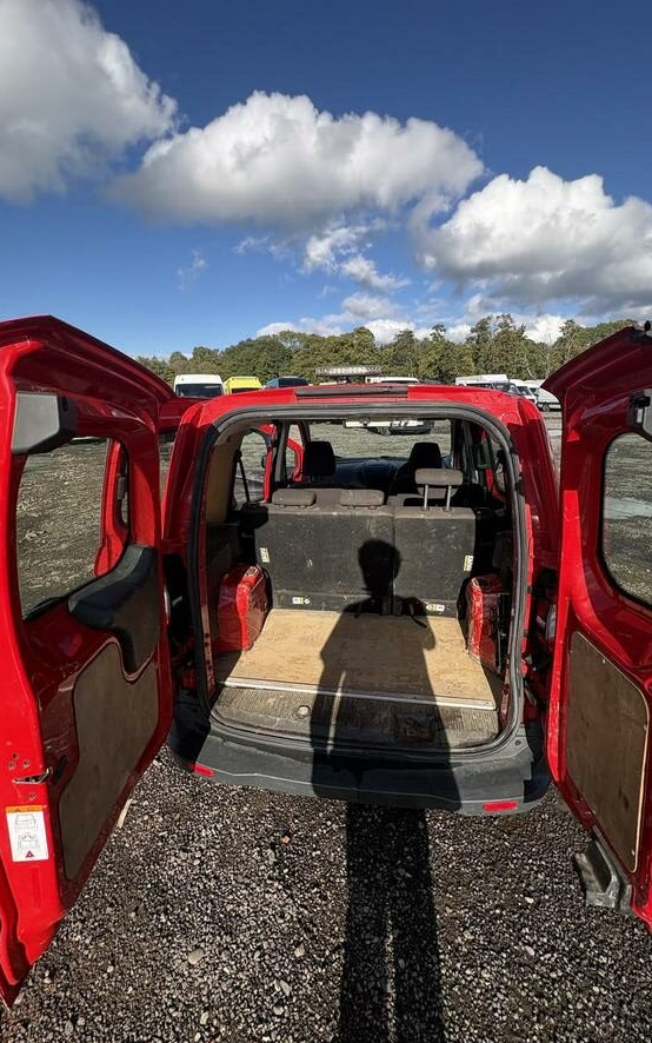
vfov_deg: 101.5
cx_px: 332
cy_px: 520
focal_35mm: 15
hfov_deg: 74.8
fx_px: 426
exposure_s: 1/821
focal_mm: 2.22
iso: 40
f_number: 2.2
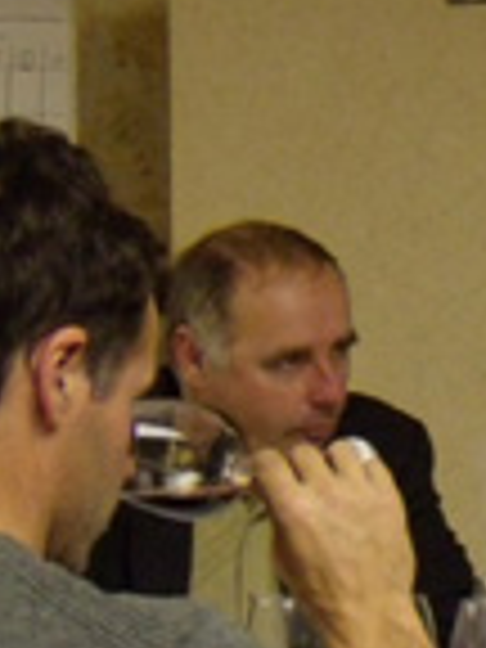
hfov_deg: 9.4
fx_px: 2808
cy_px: 580
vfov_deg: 13.1
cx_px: 914
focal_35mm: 150
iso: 400
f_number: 3.6
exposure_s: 1/50
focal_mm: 6.4
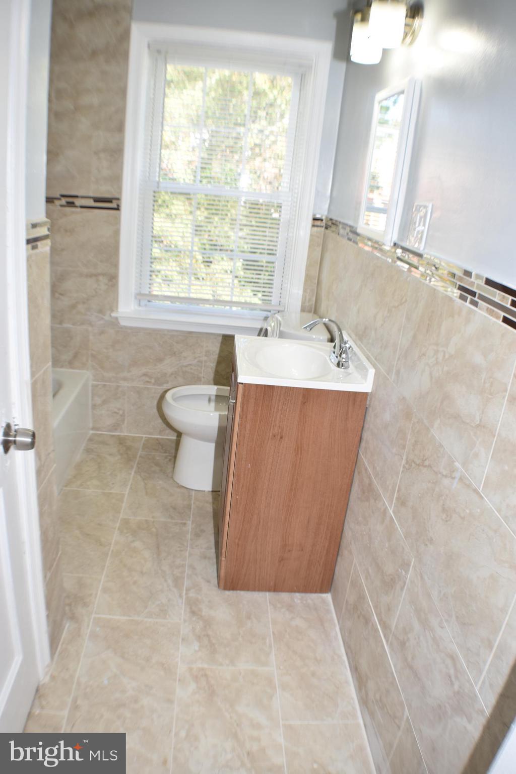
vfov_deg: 55.1
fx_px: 742
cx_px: 258
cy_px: 387
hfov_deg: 38.4
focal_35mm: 34
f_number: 4.5
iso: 200
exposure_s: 1/80
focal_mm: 23
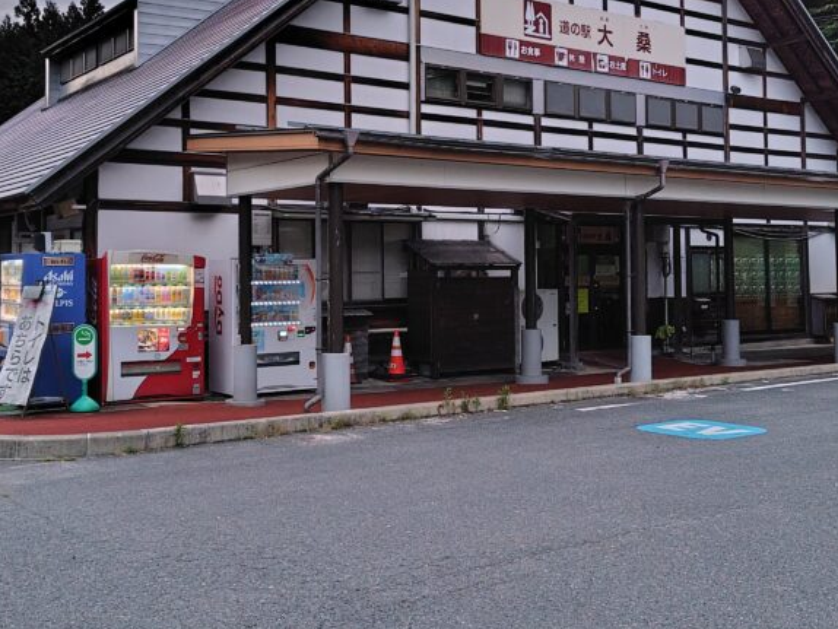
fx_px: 993
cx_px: 385
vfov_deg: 34.9
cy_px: 225
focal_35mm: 41
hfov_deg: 45.7
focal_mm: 5.6
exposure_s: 1/120
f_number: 1.9
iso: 2292
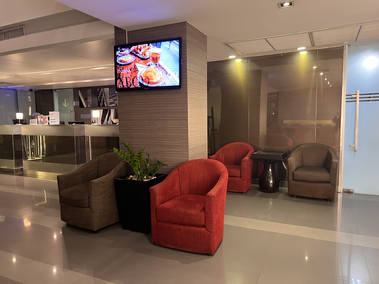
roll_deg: +2.3
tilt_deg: -6.3
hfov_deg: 67.3
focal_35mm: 26
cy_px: 142
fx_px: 285
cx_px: 190
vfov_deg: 53.1
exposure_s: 1/50
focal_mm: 5.7
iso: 400
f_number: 1.5
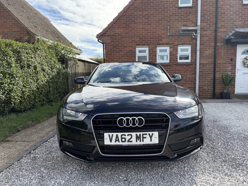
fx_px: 193
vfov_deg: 51.4
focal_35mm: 27
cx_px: 125
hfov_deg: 65.3
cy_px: 90
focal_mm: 5.96
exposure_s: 1/1901
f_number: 1.6
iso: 64
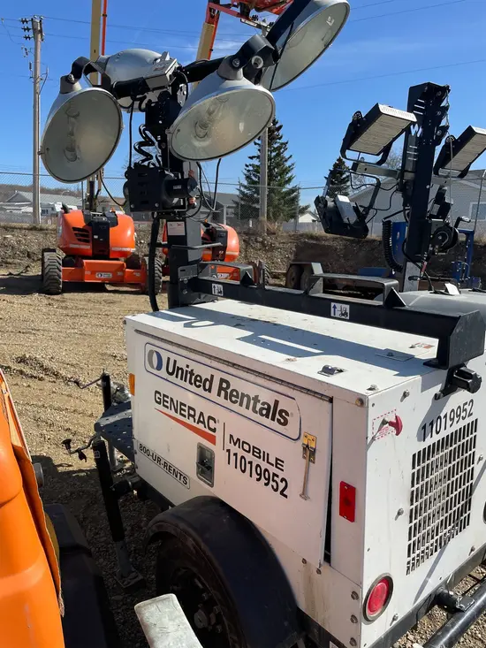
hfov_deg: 53.1
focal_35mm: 26
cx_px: 243
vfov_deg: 67.3
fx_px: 487
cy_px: 324
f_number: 1.6
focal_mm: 4.2
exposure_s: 1/4651
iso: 50
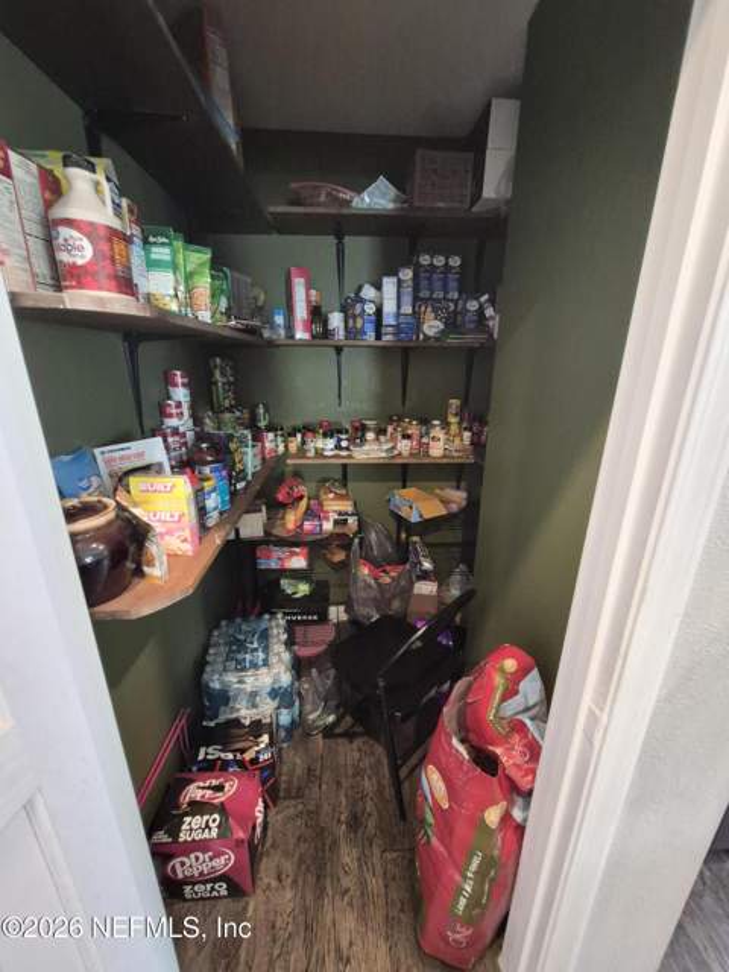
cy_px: 486
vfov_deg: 106.2
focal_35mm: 13
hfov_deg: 89.9
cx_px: 364
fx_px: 365
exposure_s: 1/40
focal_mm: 1.74
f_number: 2.2
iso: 1250
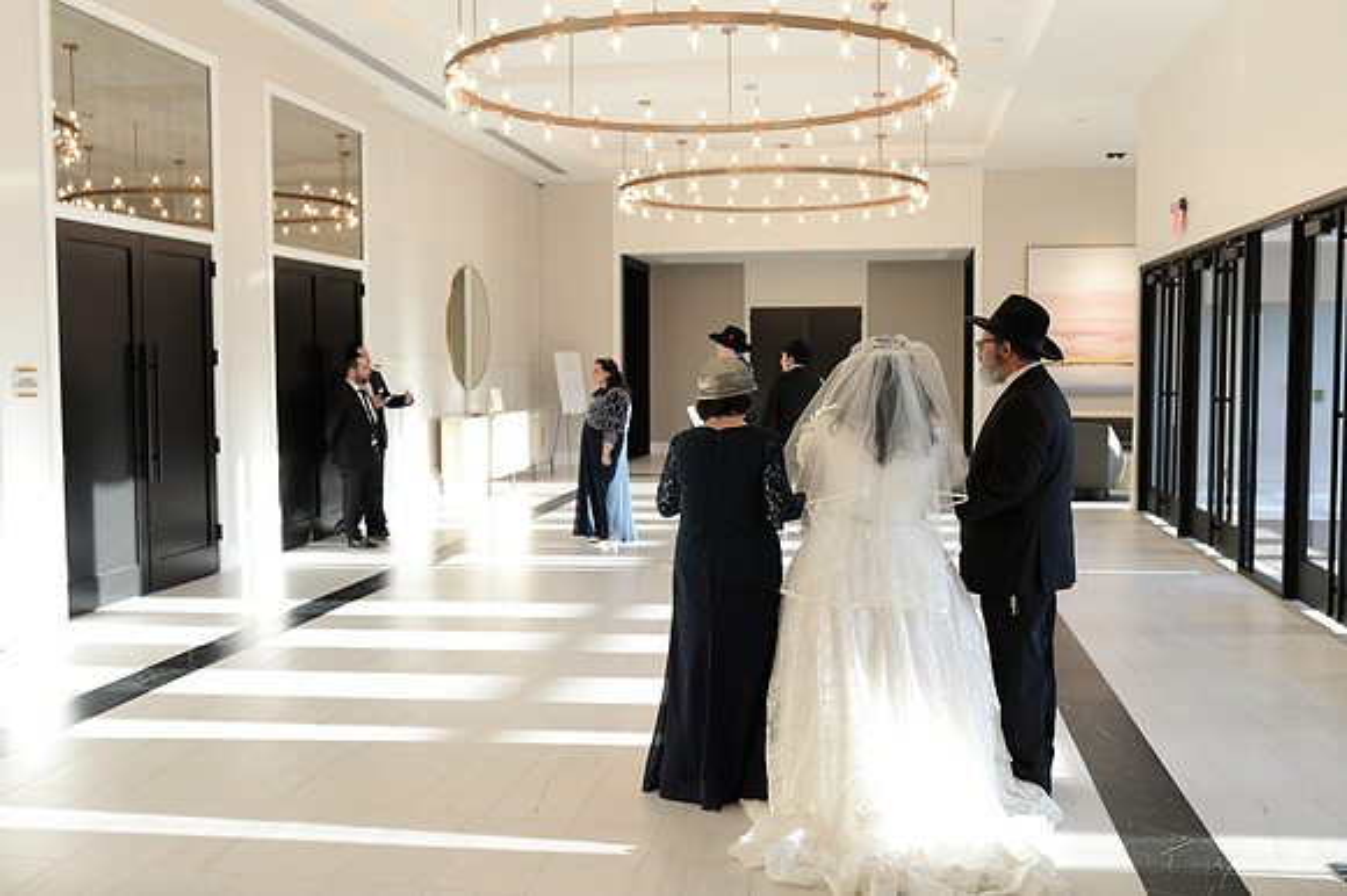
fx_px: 1309
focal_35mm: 35
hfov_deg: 54.5
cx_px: 674
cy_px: 448
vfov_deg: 37.8
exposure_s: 1/200
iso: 1000
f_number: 5.6
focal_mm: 35
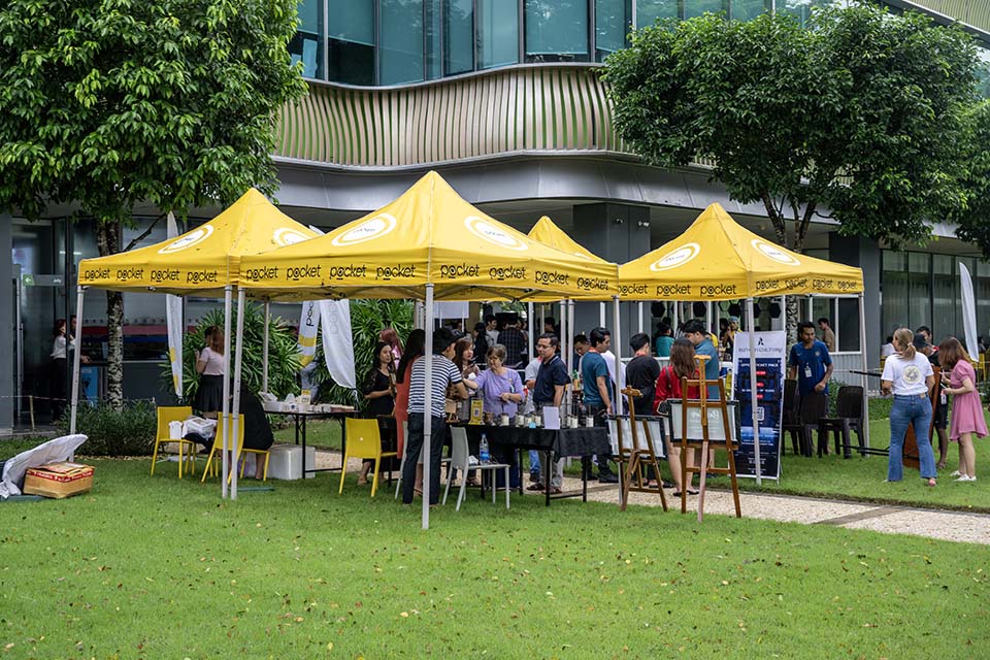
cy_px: 330
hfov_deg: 41.1
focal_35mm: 48
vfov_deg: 28.1
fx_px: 1320
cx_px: 495
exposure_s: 1/200
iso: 200
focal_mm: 48
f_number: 7.1
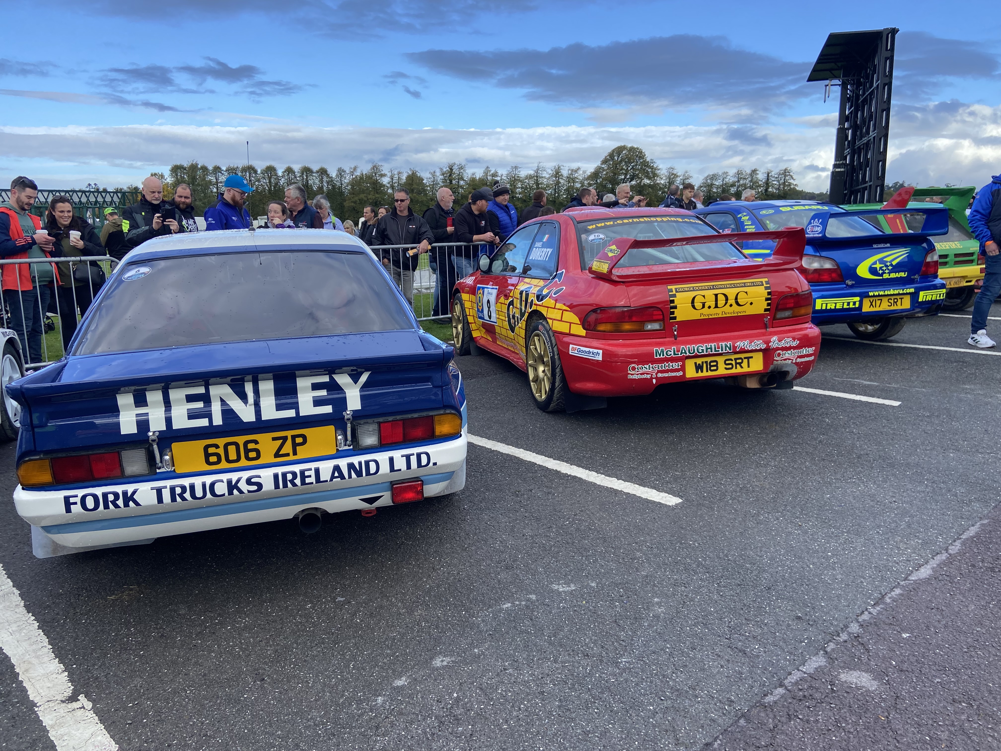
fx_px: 752
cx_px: 500
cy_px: 376
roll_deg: +0.9
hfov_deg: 67.3
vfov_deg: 53.1
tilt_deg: -10.7
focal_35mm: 26
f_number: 1.8
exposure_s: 1/877
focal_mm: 4.25
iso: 32
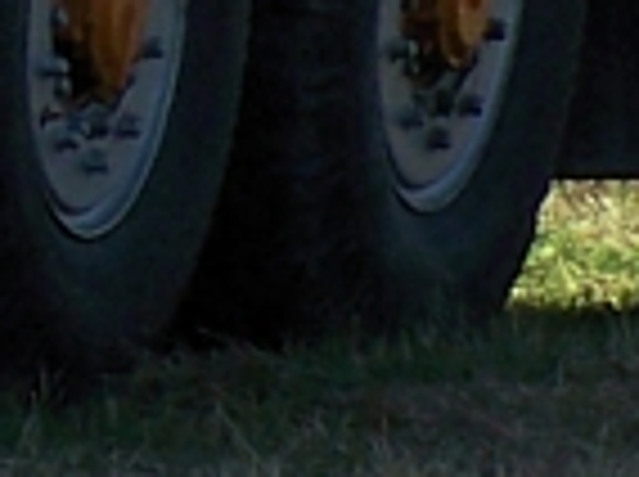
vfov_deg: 1.4
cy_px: -770
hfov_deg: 1.9
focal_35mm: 1056
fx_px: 19461
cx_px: -1210
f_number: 4.5
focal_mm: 24.1
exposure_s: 1/250
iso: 64
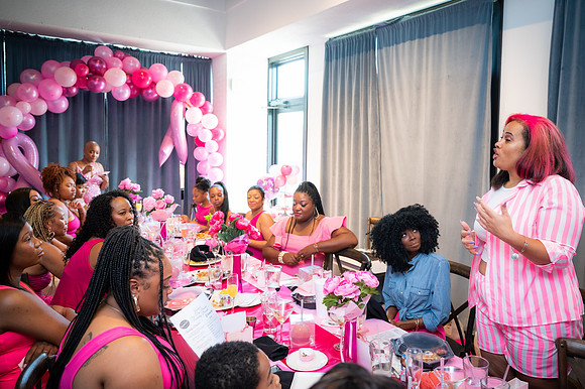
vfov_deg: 48.2
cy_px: 172
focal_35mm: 27
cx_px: 326
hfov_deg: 67.7
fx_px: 435
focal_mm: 24
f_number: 3.2
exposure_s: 1/200
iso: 1600
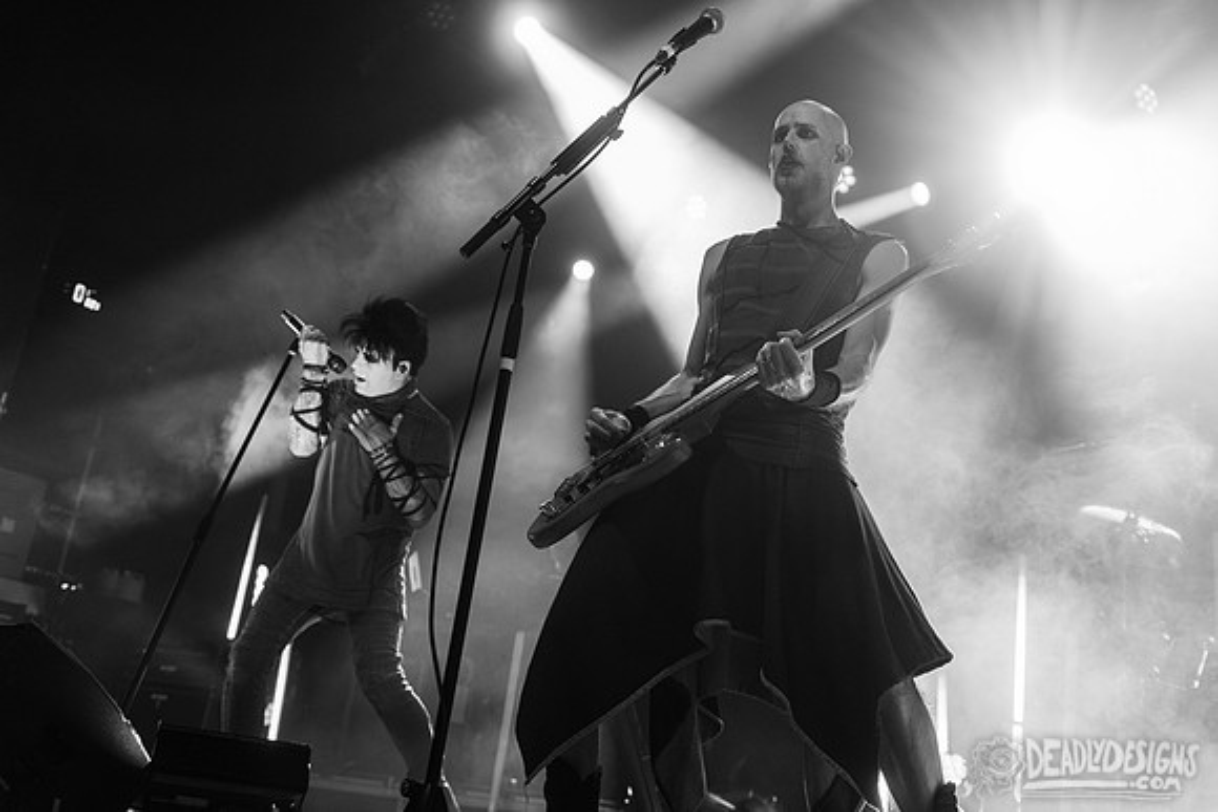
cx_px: 609
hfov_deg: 50.7
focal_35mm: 38
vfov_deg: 35.1
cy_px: 406
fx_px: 1286
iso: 2500
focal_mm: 38
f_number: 3.5
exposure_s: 1/400
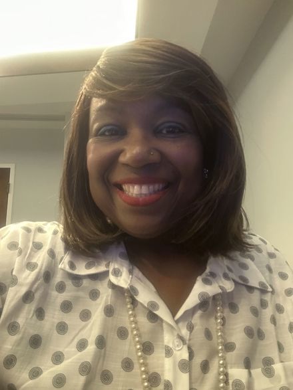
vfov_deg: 60.0
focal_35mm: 30
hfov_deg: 46.8
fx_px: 339
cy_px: 195
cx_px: 146
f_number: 1.9
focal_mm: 2.69
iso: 640
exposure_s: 1/15
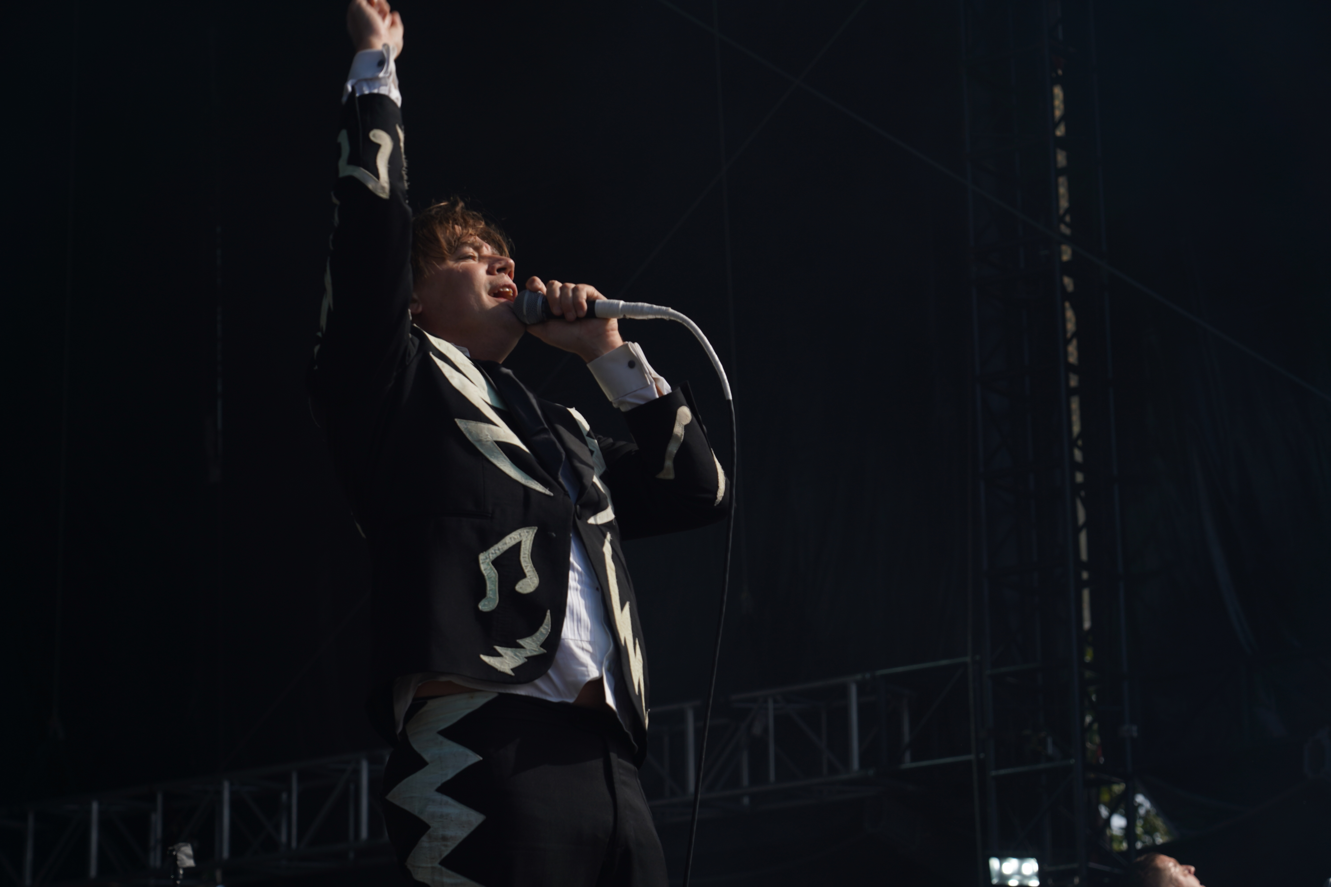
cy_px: 444
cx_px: 666
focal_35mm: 105
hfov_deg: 19.5
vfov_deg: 13.0
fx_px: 3882
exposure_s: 1/400
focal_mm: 105
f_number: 7.1
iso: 100
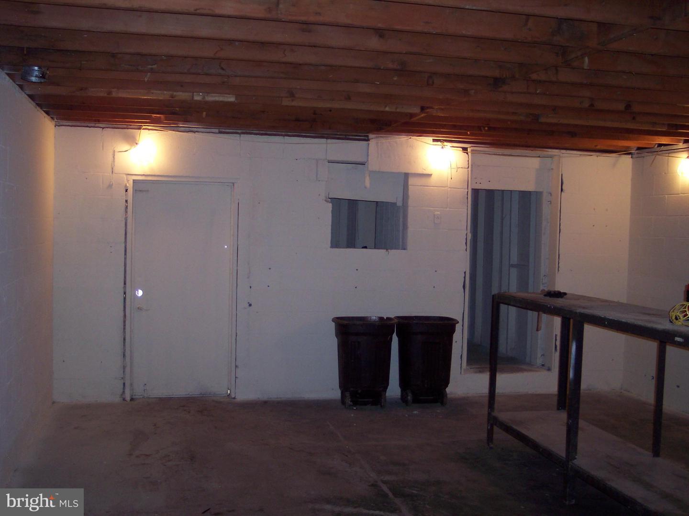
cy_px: 258
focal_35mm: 38
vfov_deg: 37.7
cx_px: 344
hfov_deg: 49.0
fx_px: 756
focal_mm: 8
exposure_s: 1/30
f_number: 2.8
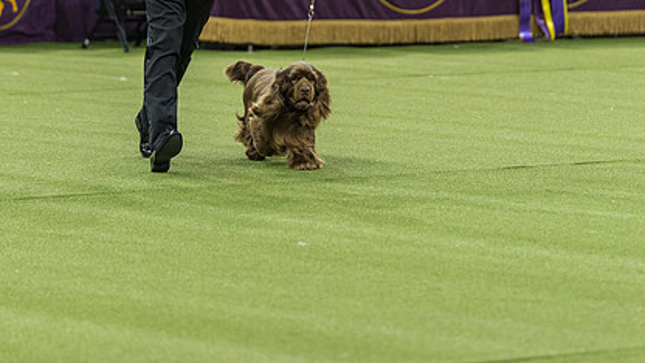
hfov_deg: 8.2
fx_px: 4481
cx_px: 297
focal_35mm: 262
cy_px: 26
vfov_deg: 4.6
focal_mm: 154
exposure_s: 1/800
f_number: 2.8
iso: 3200
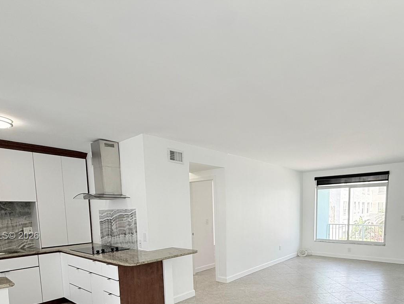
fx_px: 257
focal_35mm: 22
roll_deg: +1.3
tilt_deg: -6.6
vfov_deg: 57.3
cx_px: 233
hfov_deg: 75.9
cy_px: 236
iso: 64
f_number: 2.2
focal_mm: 2.22
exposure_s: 1/122
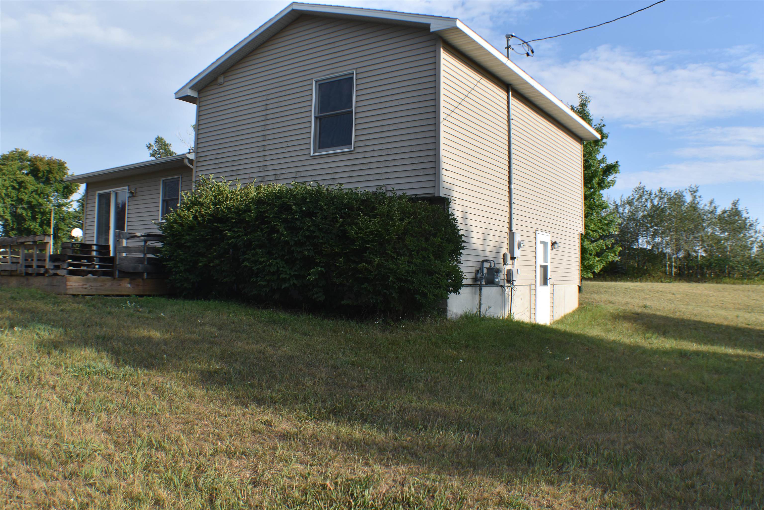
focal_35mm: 36
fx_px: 764
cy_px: 255
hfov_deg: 53.1
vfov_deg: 36.9
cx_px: 382
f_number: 8
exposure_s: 1/200
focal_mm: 24
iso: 100
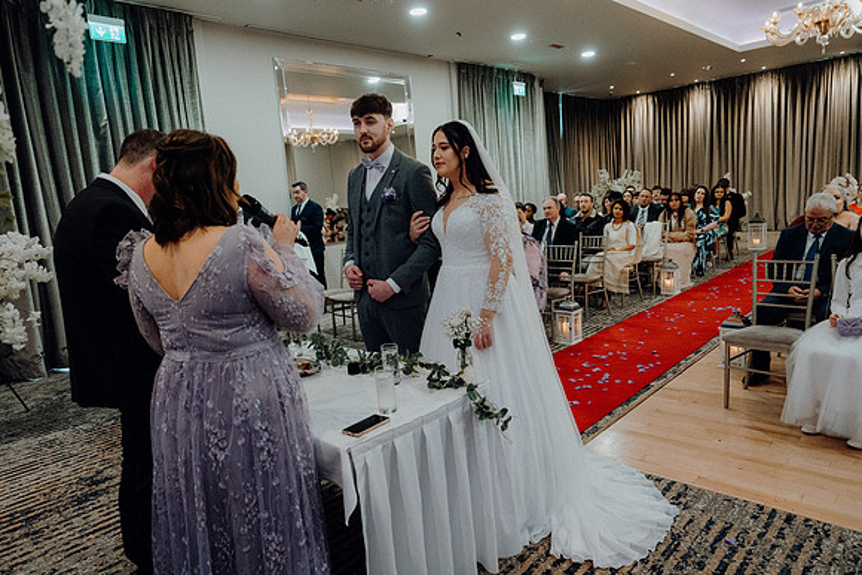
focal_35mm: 24
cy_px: 288
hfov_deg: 73.7
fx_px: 575
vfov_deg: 53.2
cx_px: 431
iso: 5000
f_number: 3.5
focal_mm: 24
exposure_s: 1/200
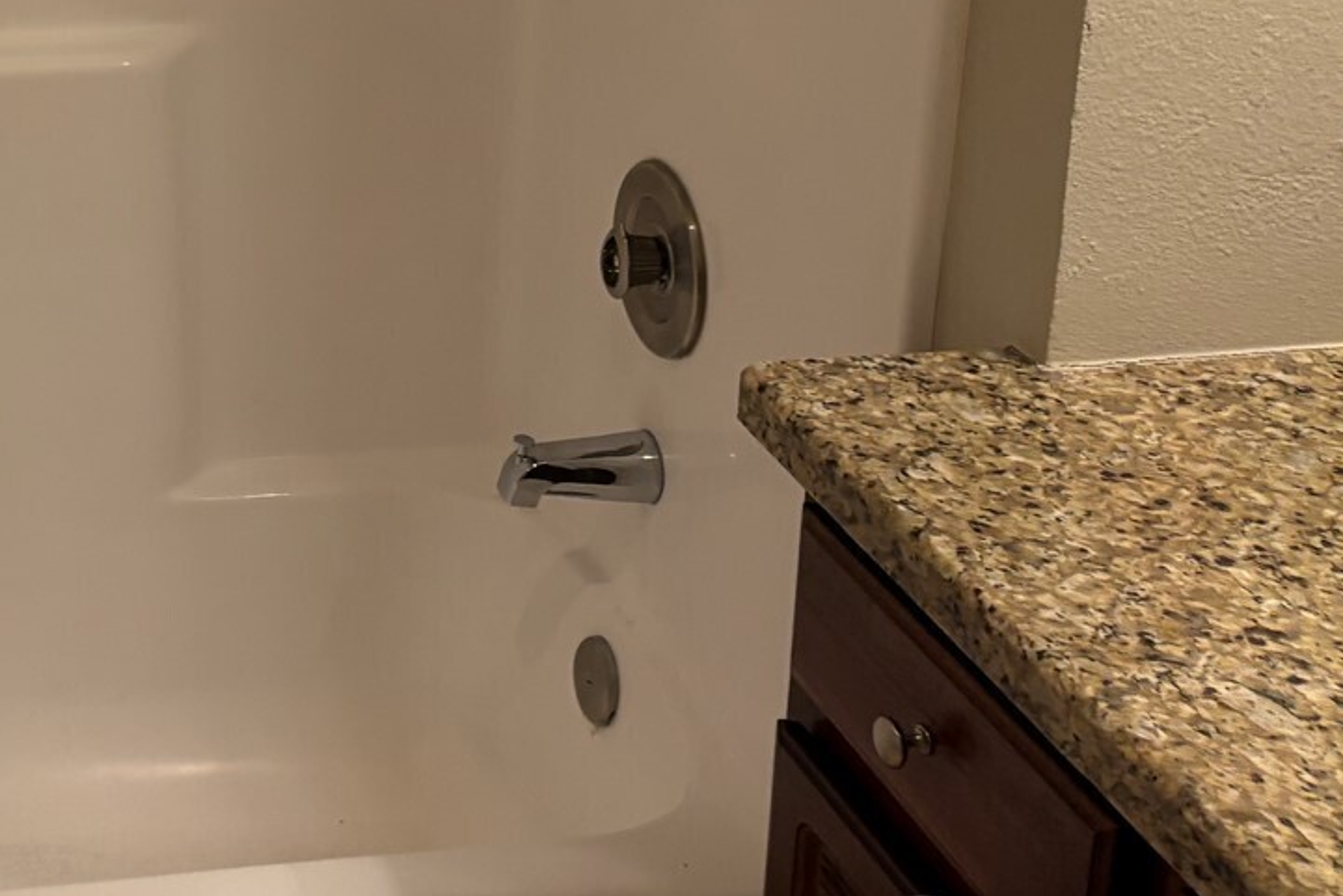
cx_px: -134
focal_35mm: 60
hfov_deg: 30.0
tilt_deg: -11.8
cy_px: -95
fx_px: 2239
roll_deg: +2.3
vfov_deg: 21.4
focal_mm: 5.96
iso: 125
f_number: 1.6
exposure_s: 1/120
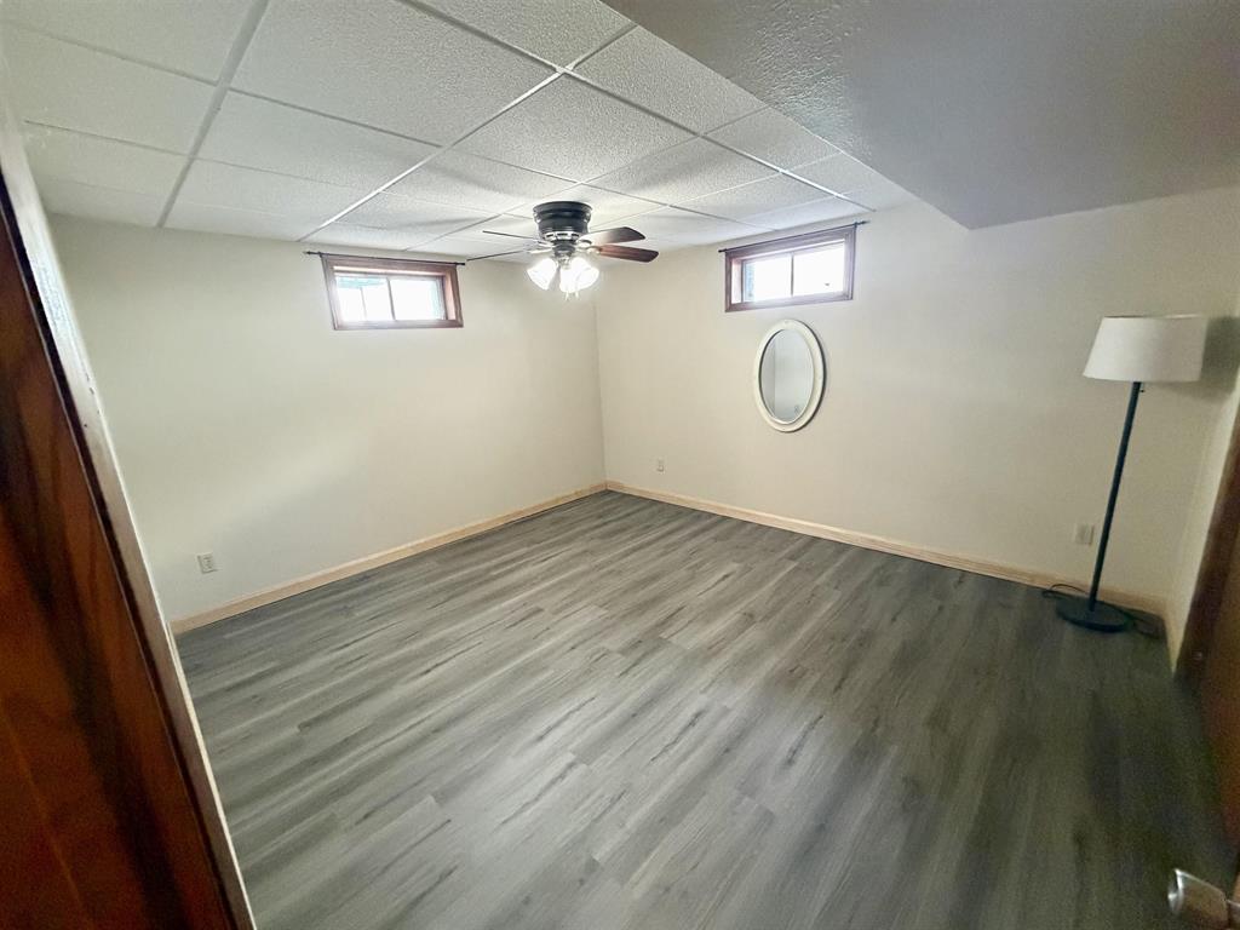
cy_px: 465
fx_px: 502
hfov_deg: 102.1
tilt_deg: -14.4
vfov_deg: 85.7
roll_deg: +3.5
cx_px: 620
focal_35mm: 14
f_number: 2.2
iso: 640
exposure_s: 1/60
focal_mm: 2.22
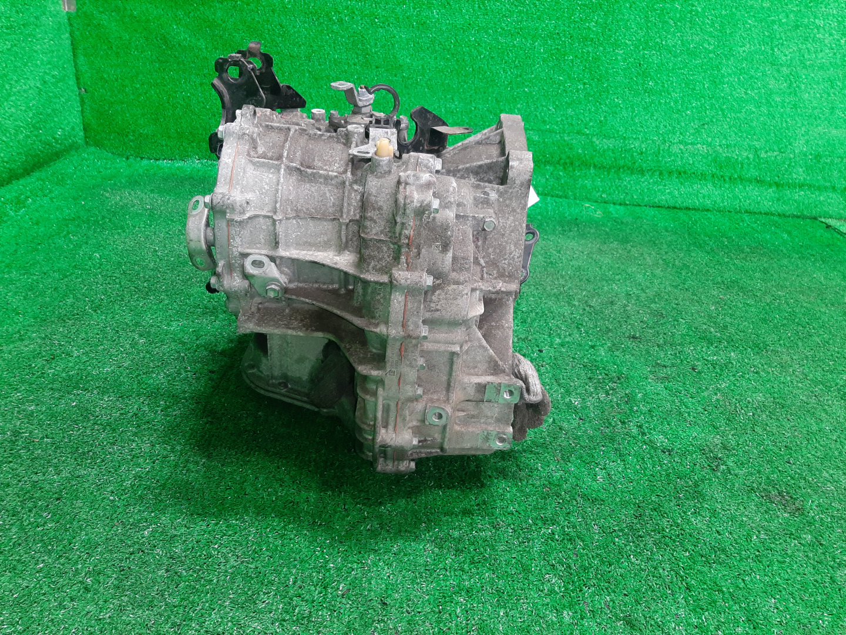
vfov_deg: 53.1
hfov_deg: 67.3
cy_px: 318
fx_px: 635
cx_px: 423
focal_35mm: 26
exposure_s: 1/50
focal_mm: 3.93
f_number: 1.7
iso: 198
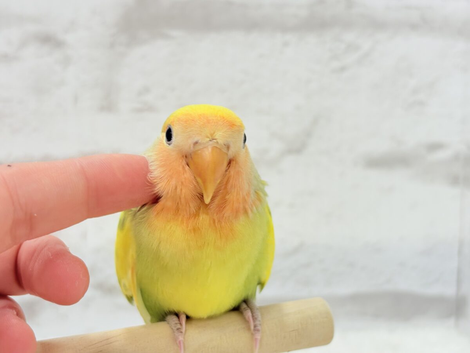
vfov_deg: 28.0
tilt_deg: -7.4
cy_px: 176
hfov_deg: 36.8
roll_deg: +0.2
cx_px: 235
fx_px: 706
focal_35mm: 52
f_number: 1.6
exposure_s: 1/100
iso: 80
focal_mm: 5.96
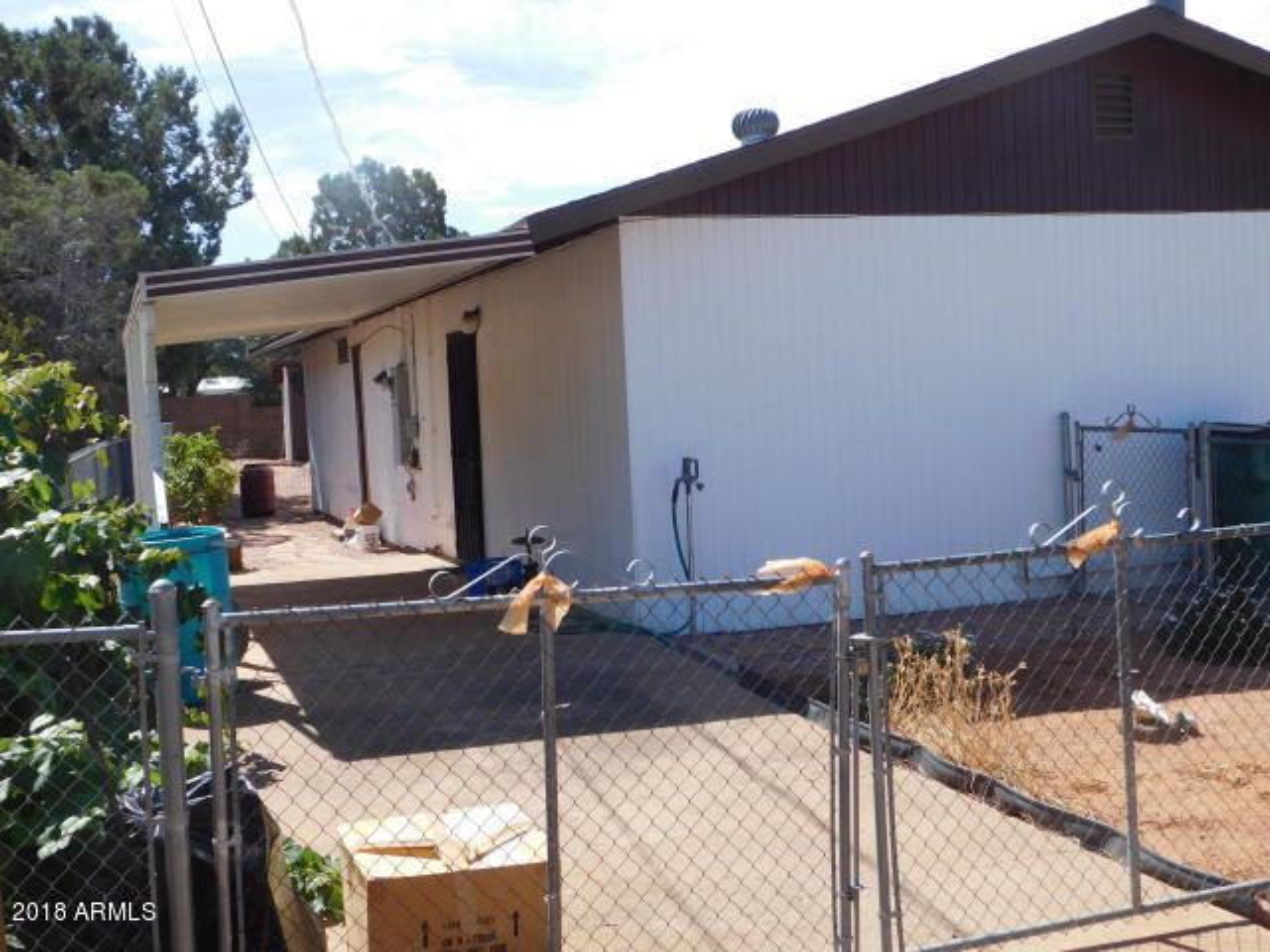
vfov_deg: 36.0
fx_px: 1468
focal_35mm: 40
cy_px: 476
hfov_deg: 46.8
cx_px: 635
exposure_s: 1/800
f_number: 3.6
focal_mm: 7.1
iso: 125
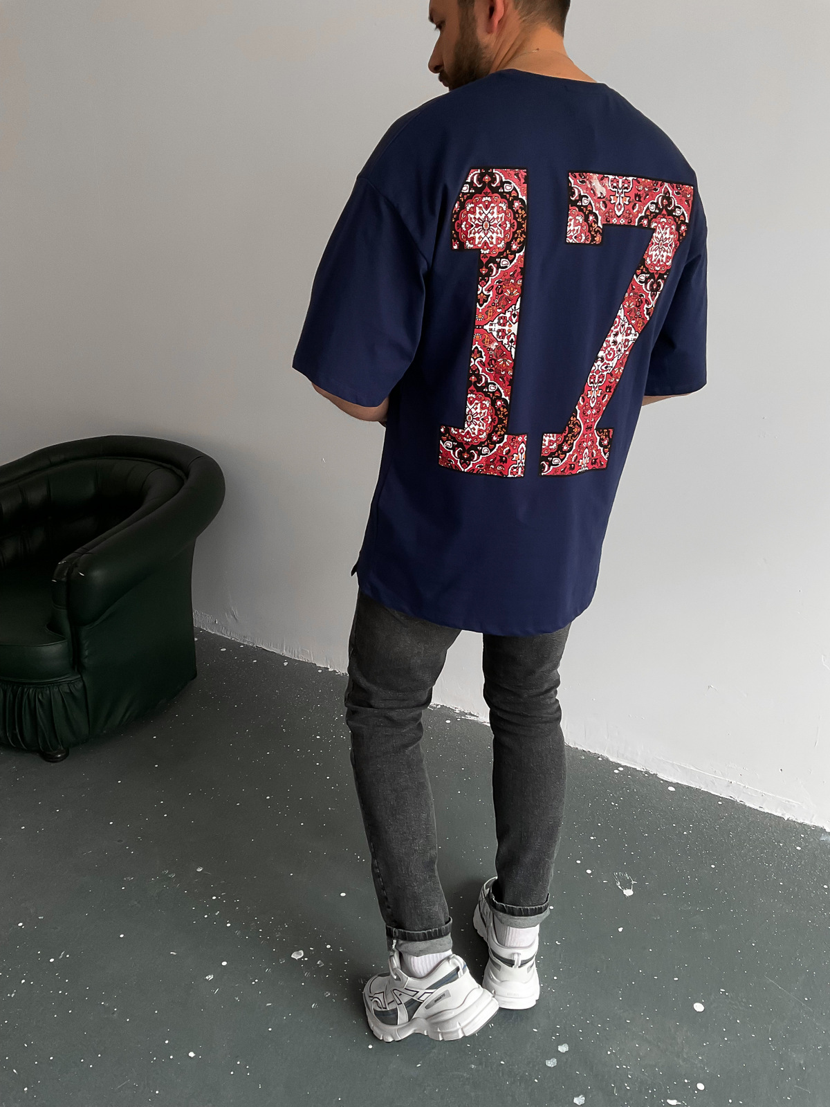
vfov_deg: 61.7
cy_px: 554
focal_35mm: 29
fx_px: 927
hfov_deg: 48.2
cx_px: 415
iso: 40
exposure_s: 1/120
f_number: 1.8
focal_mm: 3
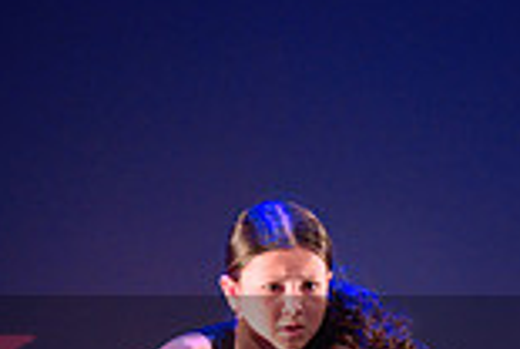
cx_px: 634
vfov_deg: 2.0
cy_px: 425
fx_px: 10015
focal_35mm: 692
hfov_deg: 3.0
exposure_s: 1/200
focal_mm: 175
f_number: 2.8
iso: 1600
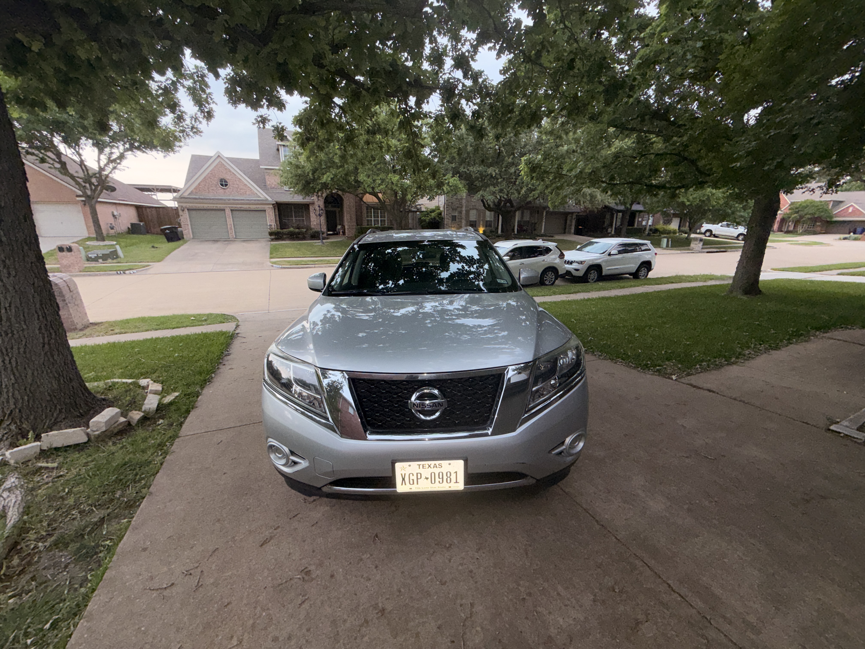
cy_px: 324
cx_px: 432
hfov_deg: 102.1
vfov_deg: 85.7
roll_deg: -0.4
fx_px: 350
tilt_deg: -16.2
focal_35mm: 14
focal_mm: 2.22
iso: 64
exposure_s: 1/121
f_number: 2.2
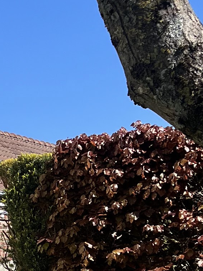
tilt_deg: +5.5
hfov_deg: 9.8
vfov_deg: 14.2
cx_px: -230
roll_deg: +3.2
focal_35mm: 139
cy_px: 183
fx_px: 1086
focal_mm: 5.1
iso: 50
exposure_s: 1/5319
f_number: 1.6
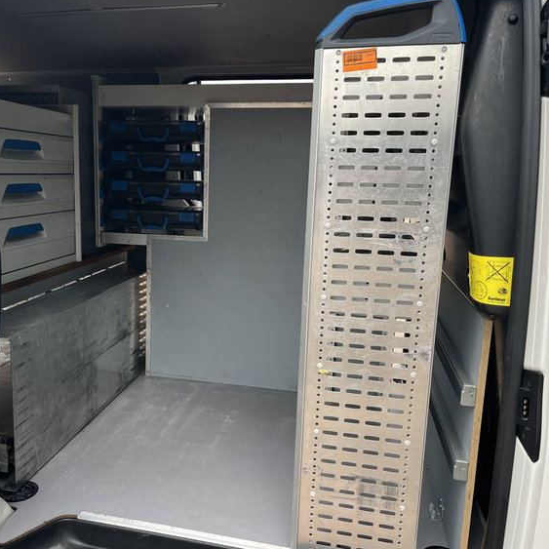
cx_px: 212
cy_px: 273
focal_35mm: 31
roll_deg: -1.9
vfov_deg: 52.5
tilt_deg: -11.8
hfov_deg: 52.1
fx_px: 556
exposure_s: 1/649
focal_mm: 5.1
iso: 50
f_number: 1.6
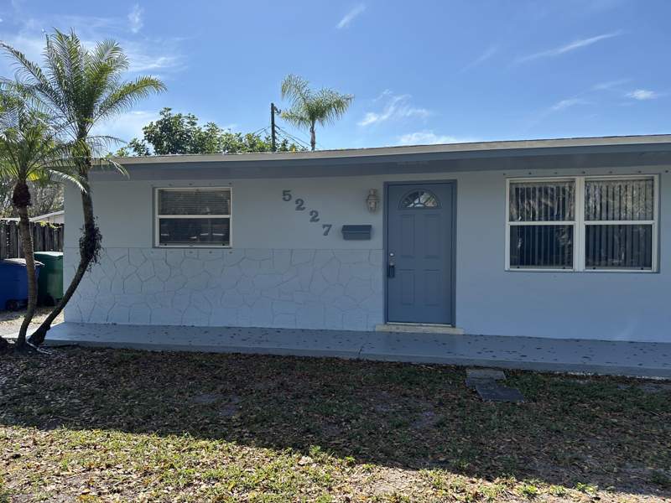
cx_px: 336
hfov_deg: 71.6
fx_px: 465
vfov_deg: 56.8
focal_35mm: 24
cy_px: 252
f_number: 1.78
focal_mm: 6.86
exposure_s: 1/3597
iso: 80
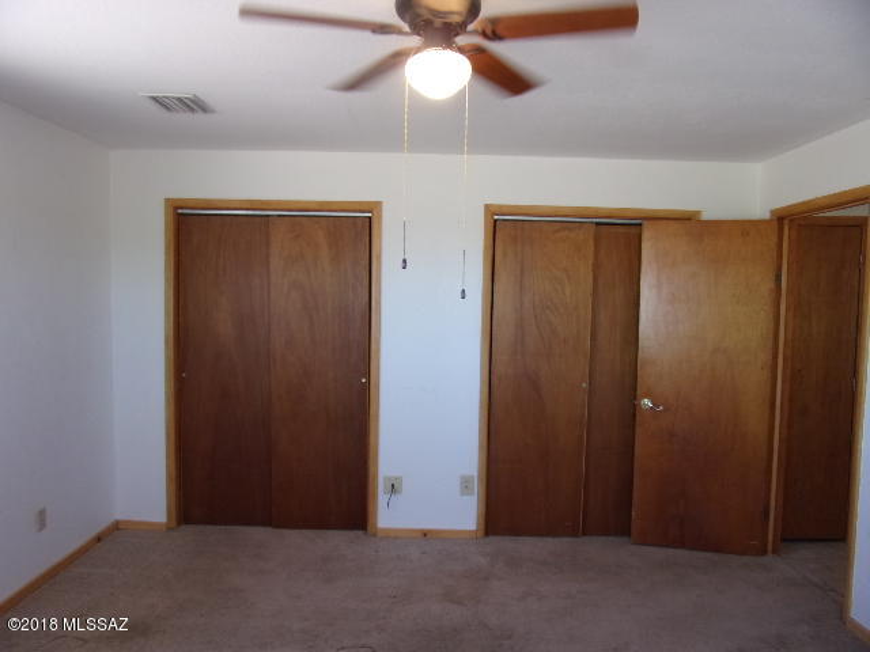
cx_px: 435
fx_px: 603
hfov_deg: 71.6
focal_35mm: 24
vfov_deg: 56.8
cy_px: 326
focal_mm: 4.3
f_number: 3.3
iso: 104
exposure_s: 1/34
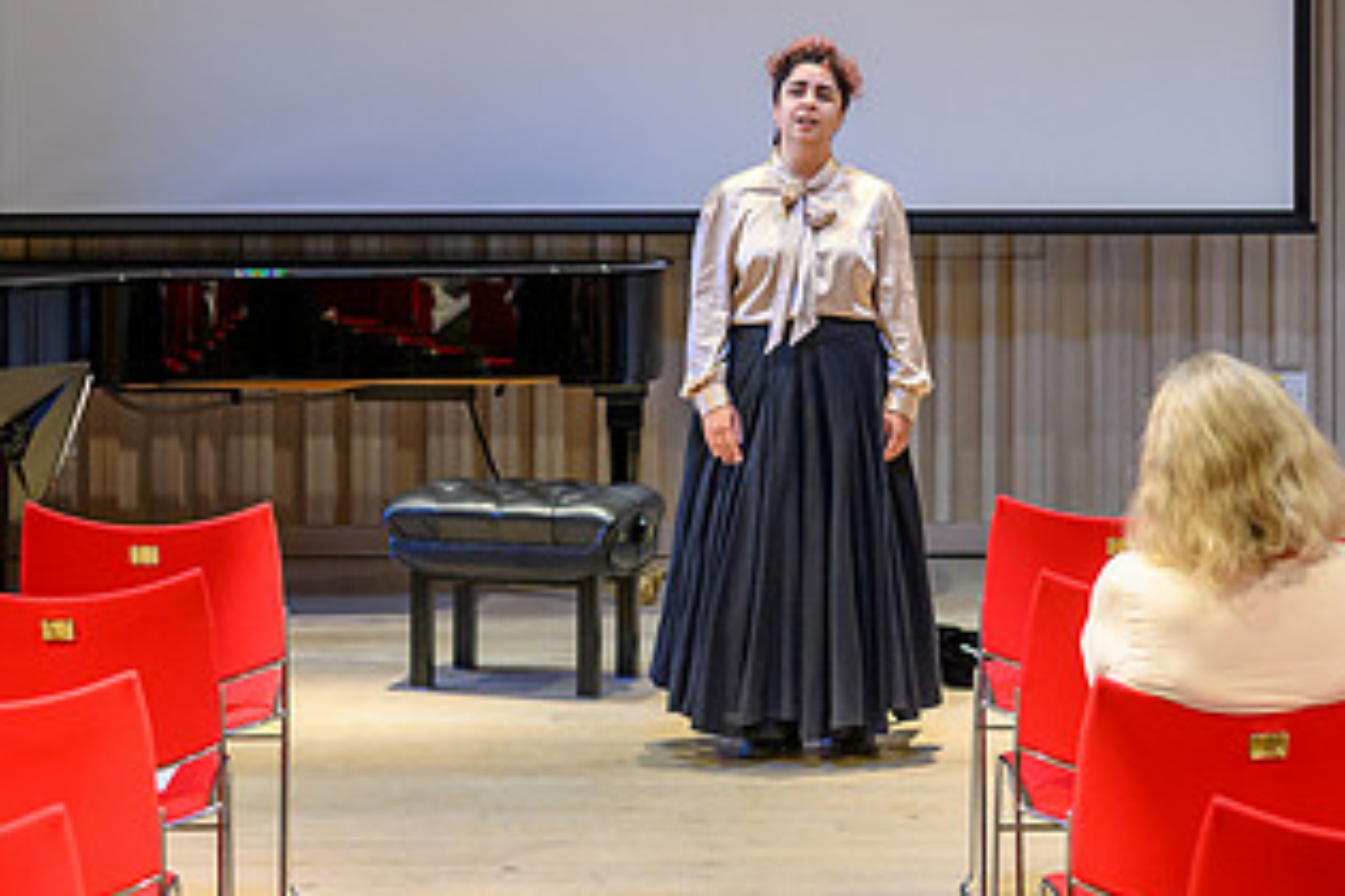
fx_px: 3586
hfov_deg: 21.2
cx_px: 619
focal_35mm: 96
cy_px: 119
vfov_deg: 14.1
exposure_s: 1/320
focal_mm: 35
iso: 1000
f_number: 2
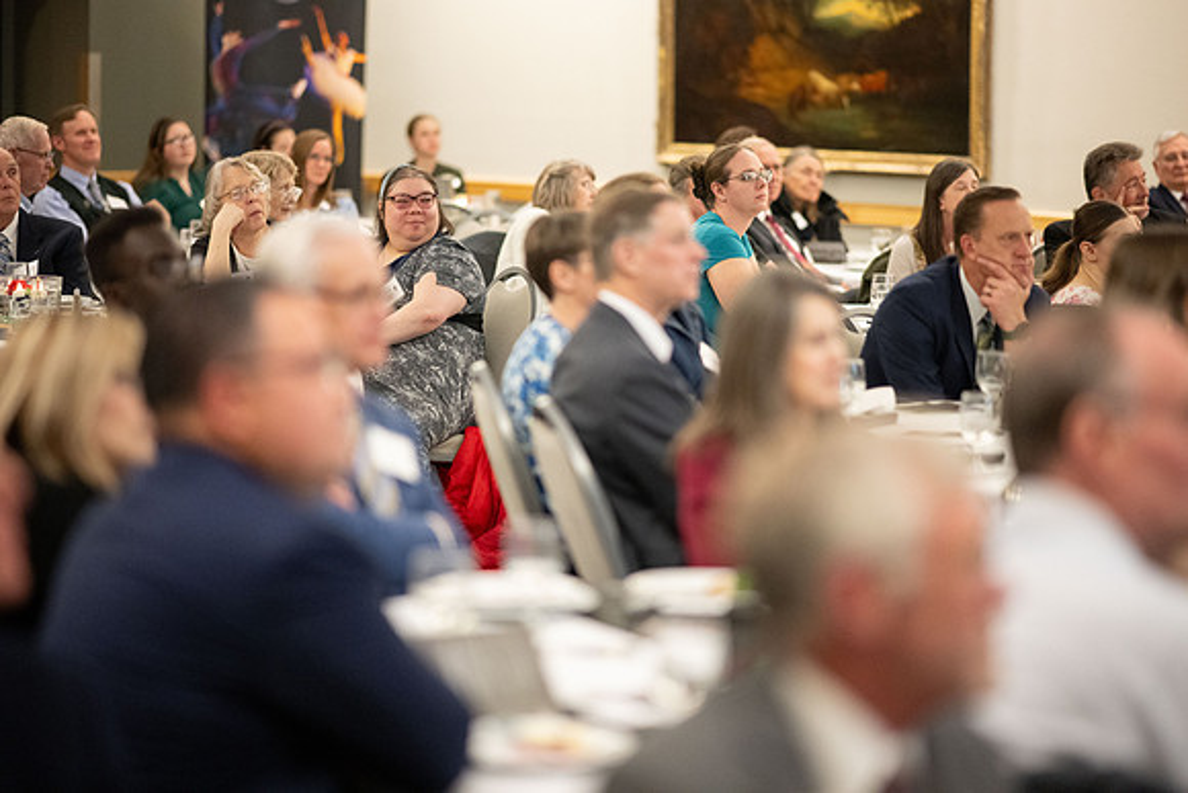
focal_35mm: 105
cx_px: 594
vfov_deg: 13.0
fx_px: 3466
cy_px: 396
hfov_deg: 19.5
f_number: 1.4
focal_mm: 105
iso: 4000
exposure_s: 1/200
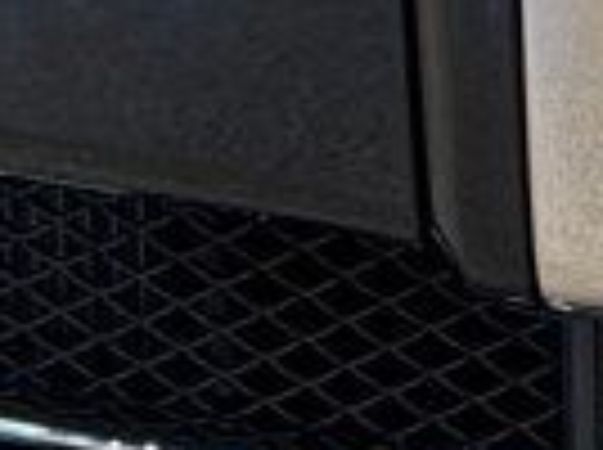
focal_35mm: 367
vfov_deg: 4.0
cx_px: 1472
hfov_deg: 5.2
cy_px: -652
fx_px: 6382
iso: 64
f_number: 1.78
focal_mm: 6.76
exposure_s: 1/120
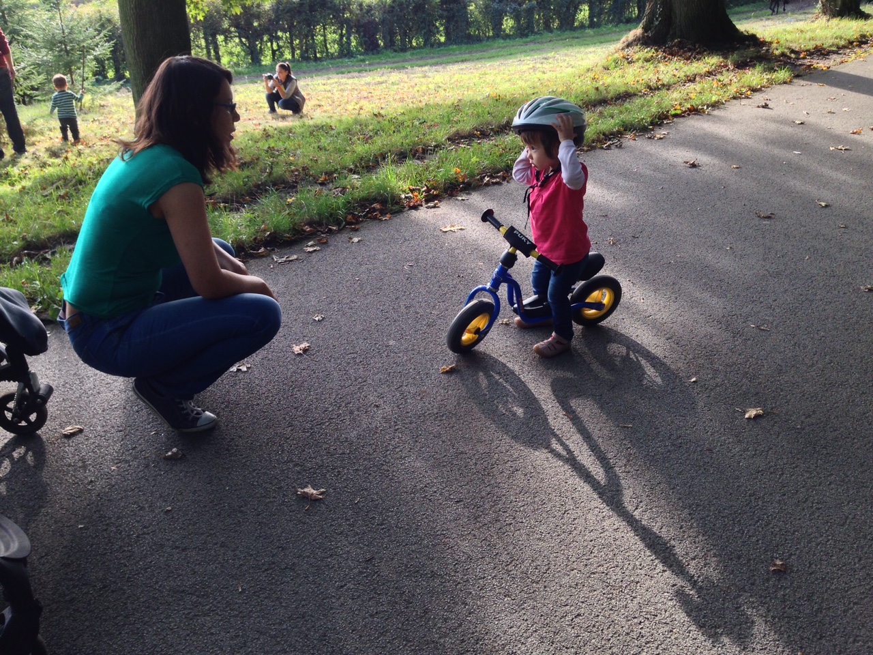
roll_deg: +1.2
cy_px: 328
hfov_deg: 55.4
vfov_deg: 42.9
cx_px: 436
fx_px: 832
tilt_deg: -27.5
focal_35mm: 33
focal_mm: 4.12
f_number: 2.4
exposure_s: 1/120
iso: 50
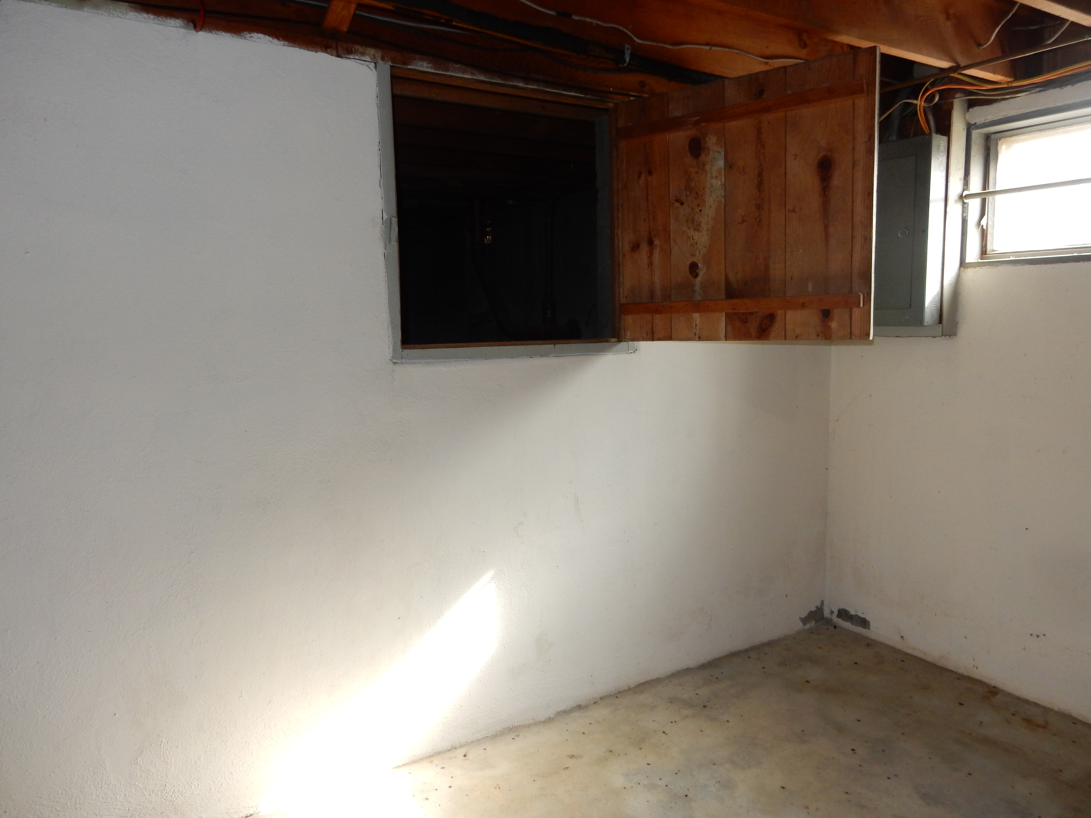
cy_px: 409
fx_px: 788
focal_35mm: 25
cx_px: 546
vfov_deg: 54.9
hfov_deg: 69.4
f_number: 3.7
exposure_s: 1/30
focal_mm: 4.5
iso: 160
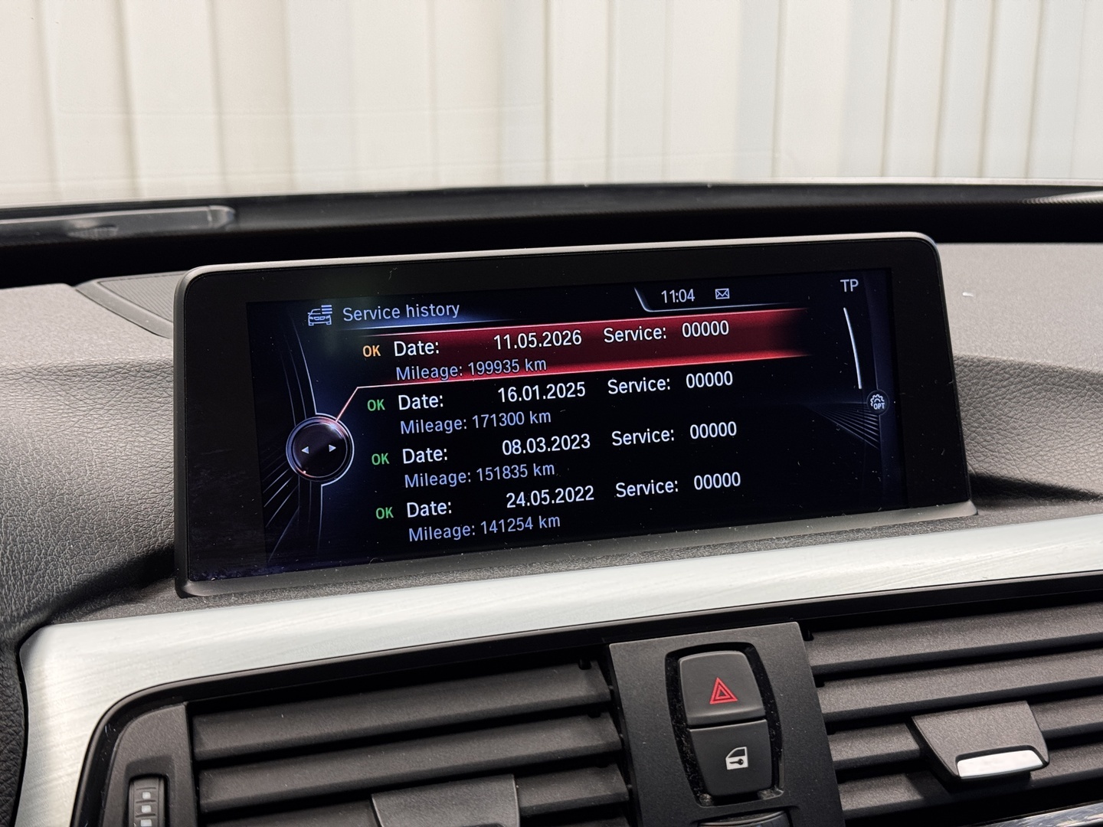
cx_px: 552
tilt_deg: -15.2
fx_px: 1529
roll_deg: -0.4
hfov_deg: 39.7
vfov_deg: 30.3
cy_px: 414
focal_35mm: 48
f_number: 1.78
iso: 125
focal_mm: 6.76
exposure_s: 1/47
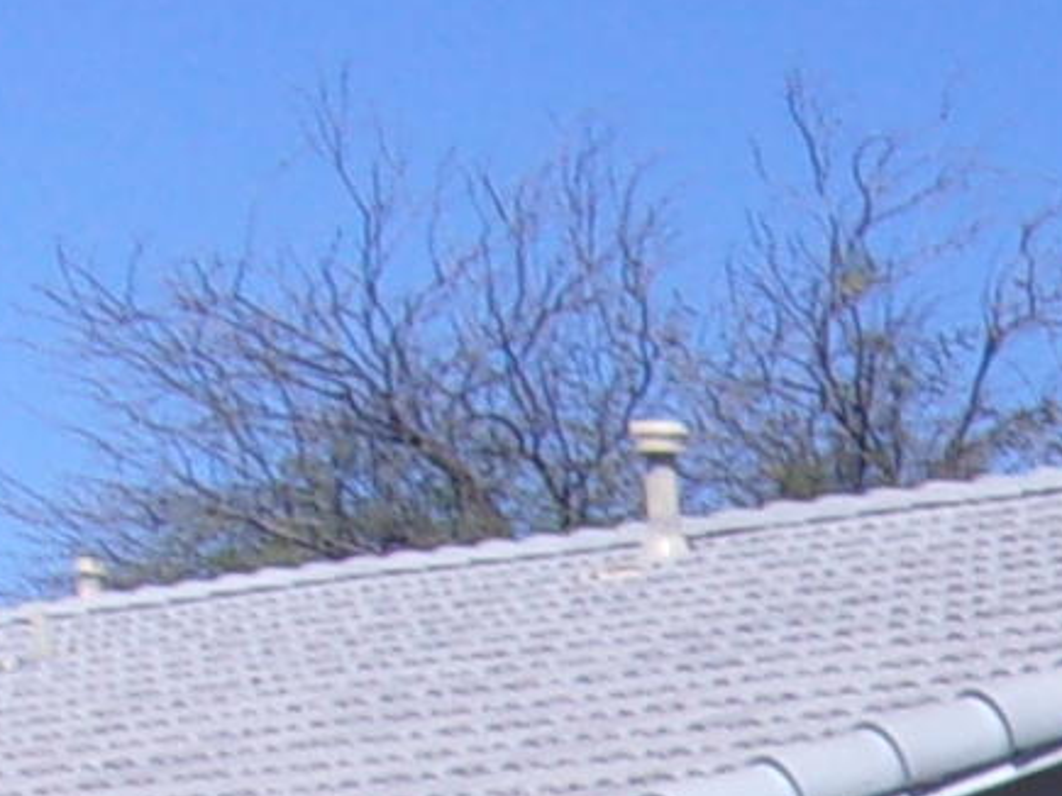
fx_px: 5920
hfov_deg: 8.3
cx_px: 3430
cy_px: 1936
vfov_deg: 7.2
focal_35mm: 193
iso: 80
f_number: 10.8
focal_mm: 5.1
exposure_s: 1/75
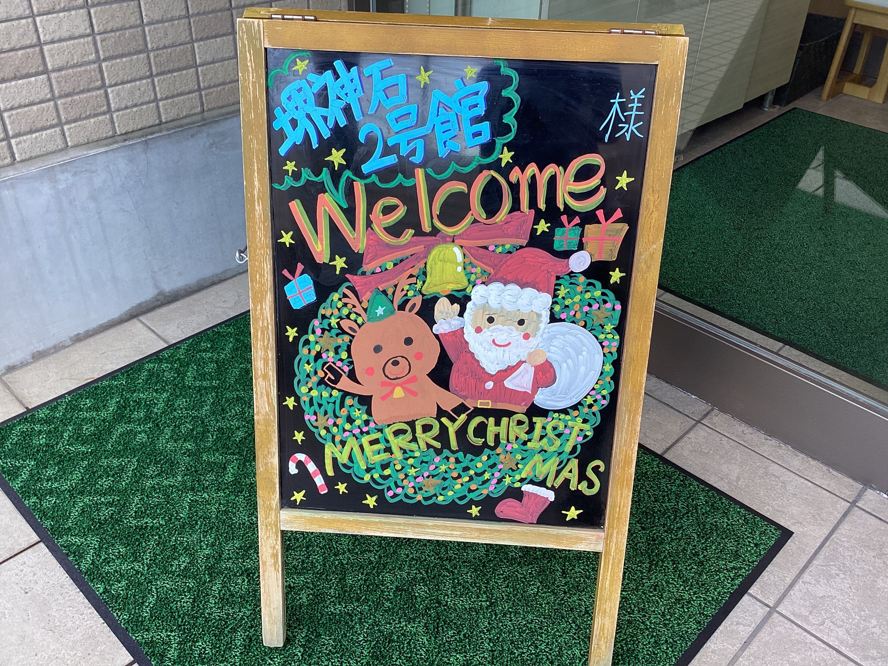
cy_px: 333
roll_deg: -0.7
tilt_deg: -36.4
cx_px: 444
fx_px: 795
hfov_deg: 58.4
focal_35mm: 31
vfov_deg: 45.4
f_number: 2.4
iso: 32
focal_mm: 3.3
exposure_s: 1/100
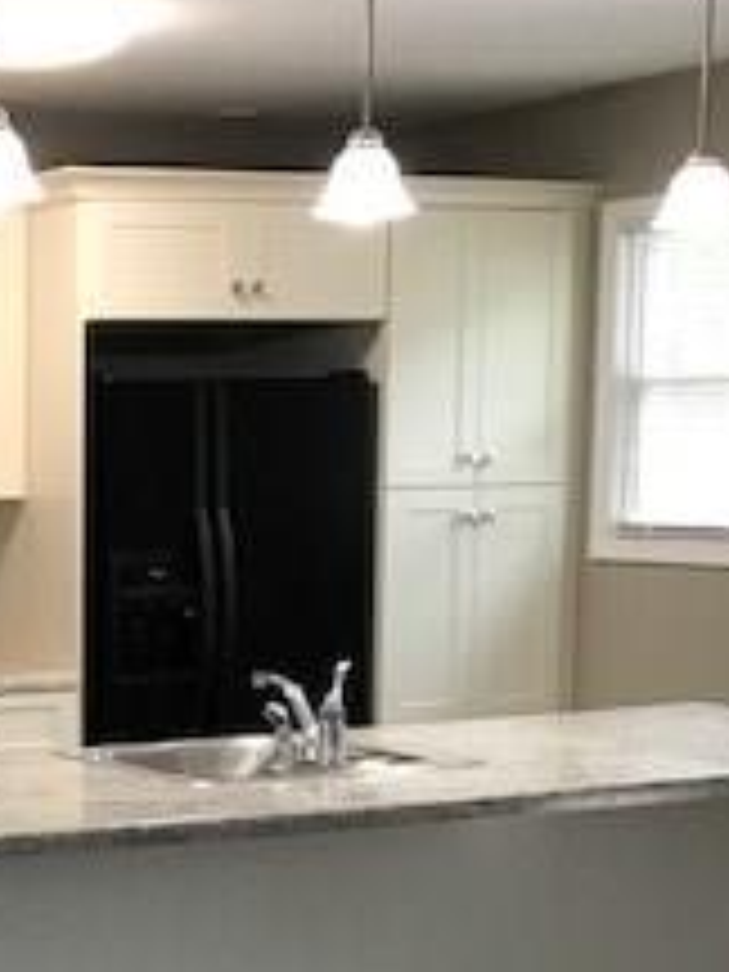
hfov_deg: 16.9
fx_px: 2331
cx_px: -176
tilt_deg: -8.3
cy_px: 796
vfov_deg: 23.2
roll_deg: +1.3
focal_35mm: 83
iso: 40
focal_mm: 3.99
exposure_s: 1/24
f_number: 1.8
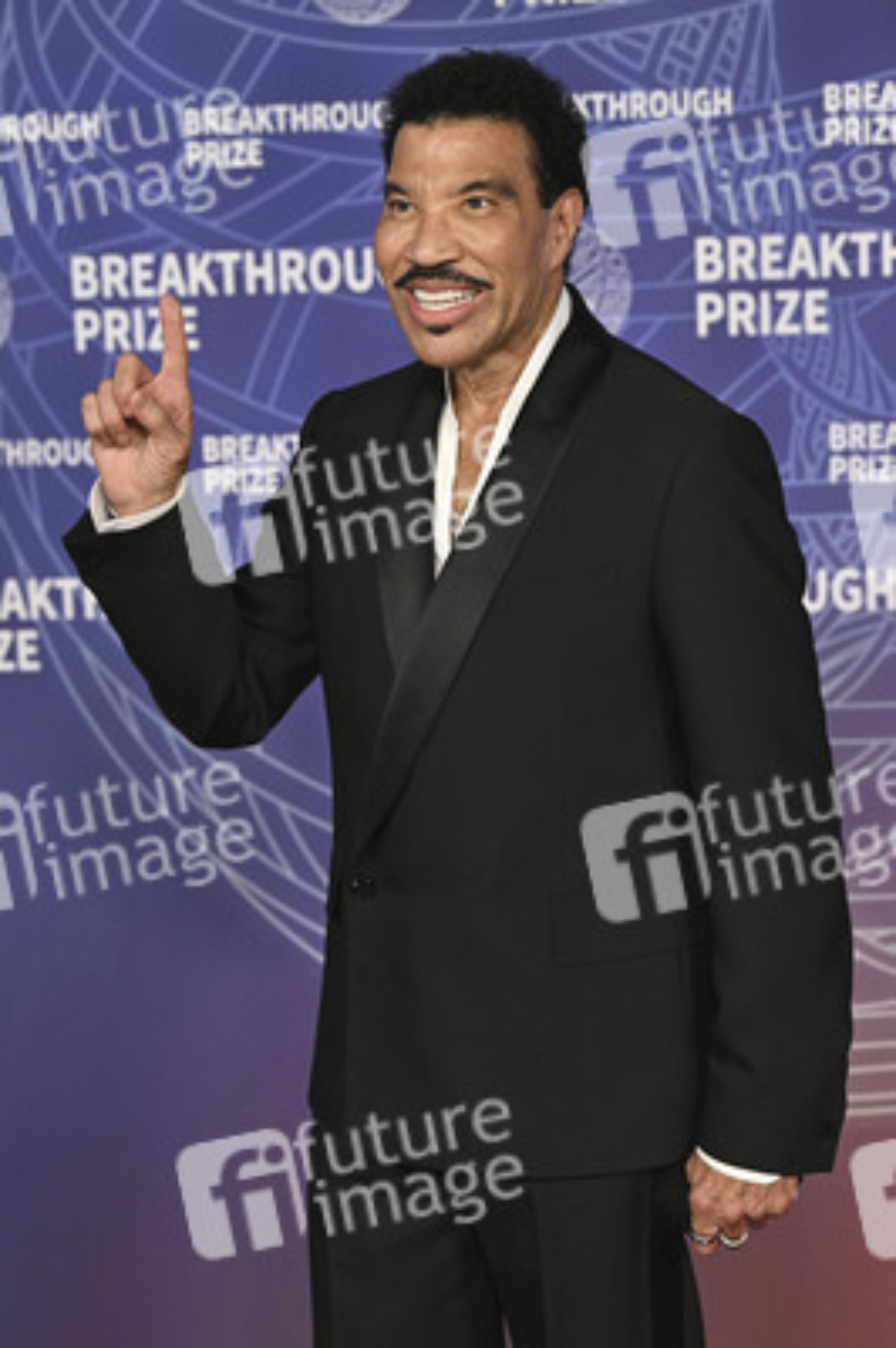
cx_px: 448
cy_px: 674
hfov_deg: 17.2
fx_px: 2954
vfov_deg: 25.7
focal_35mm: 79
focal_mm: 79
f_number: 4
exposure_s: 1/320
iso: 2000
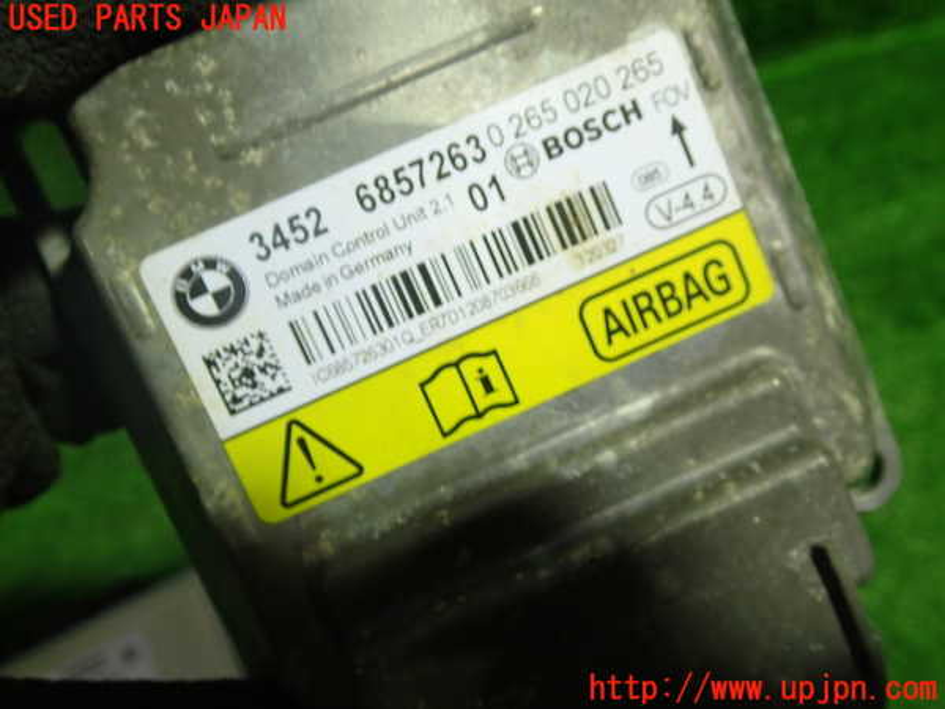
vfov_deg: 46.8
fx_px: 819
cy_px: 354
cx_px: 472
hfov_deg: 60.0
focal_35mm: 30
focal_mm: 5.4
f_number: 2.3
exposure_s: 1/50
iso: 200
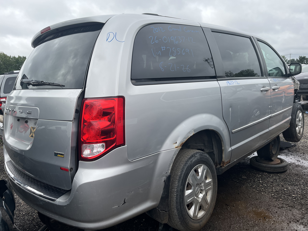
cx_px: 154
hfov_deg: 67.3
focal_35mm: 26
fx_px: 231
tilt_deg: -8.6
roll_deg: +3.3
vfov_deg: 53.1
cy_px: 116
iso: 50
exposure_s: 1/833
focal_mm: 5.1
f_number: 1.6
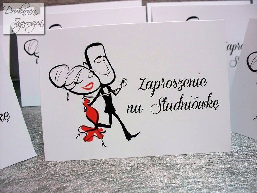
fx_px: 267
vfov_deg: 39.7
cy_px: 96
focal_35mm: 36
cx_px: 128
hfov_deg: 51.4
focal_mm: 7.54
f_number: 2.8
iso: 200
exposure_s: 1/60
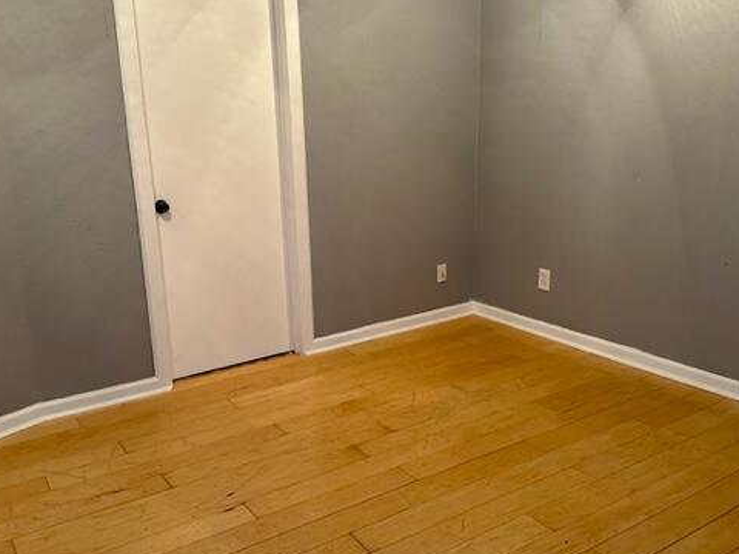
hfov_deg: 56.8
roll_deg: +0.6
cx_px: 349
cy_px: 268
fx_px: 683
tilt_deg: -11.7
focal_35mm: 32
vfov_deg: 44.2
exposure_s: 1/60
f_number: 1.78
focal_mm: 6.86
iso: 400
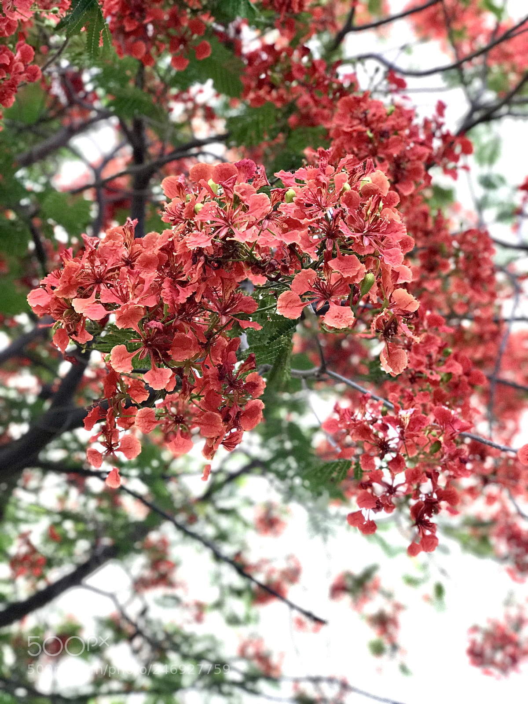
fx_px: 1159
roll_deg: -11.6
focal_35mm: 57
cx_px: 264
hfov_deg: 25.7
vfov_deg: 33.8
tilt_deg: +43.9
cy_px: 352
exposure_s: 1/50
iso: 200
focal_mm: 6.6
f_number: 2.8
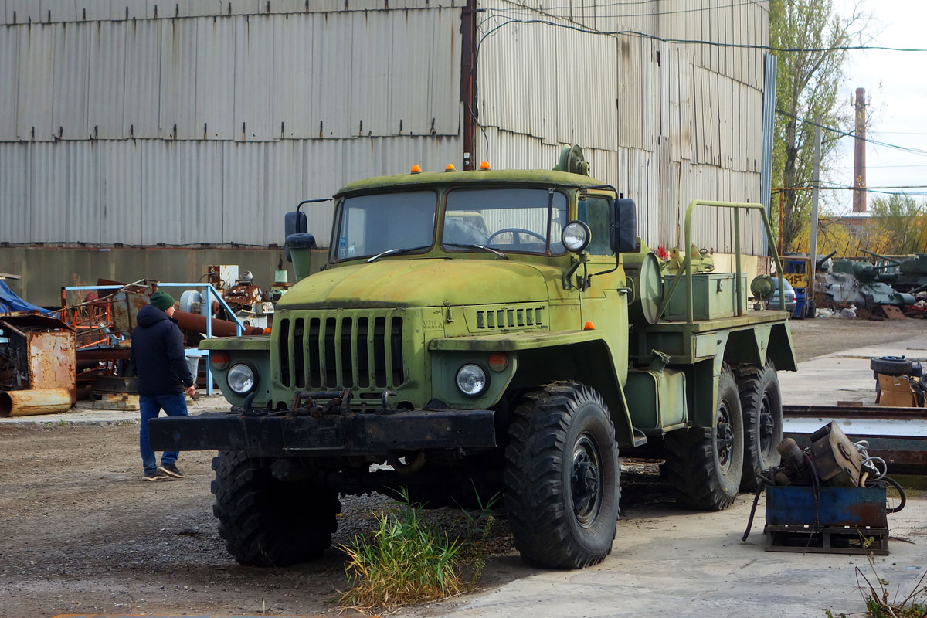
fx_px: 1725
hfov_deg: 30.1
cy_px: 309
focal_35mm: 67
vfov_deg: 20.3
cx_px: 464
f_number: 4
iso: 160
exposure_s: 1/500
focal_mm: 25.02
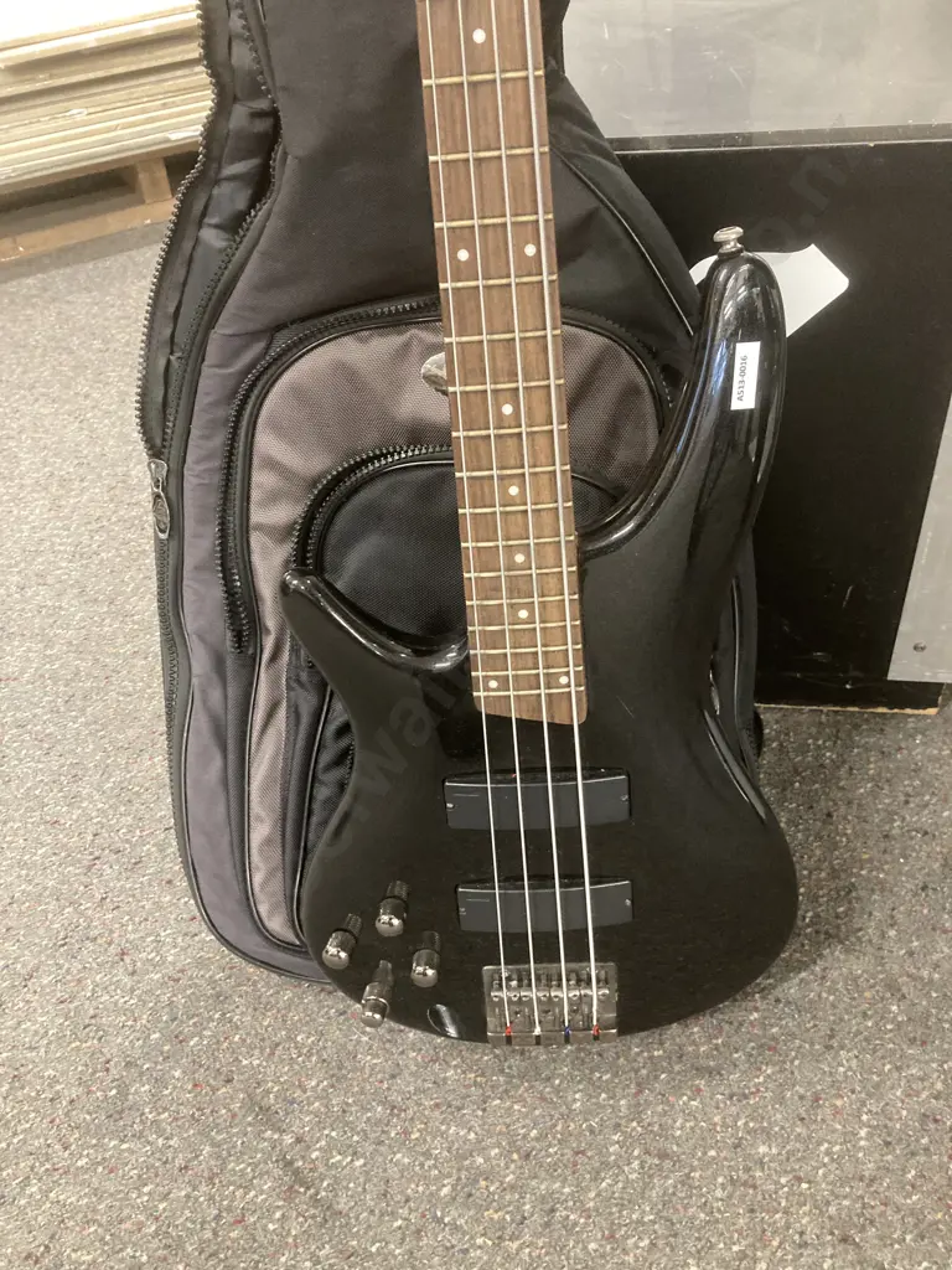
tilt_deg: -40.3
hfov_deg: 49.7
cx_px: 476
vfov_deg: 63.4
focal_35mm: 28
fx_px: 1027
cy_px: 635
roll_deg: +5.4
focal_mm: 3.99
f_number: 1.8
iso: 320
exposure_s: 1/25
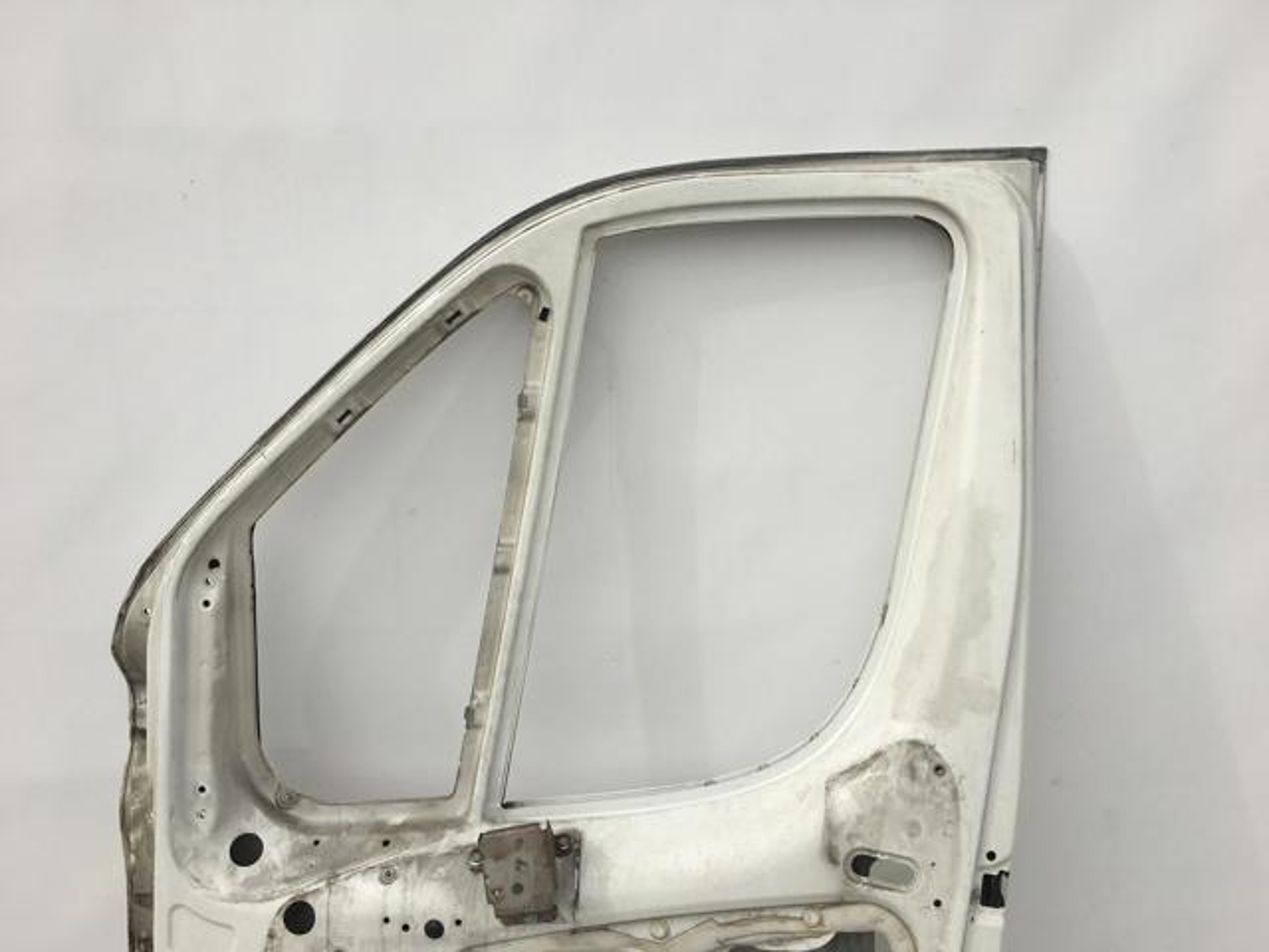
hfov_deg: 61.7
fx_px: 1063
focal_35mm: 29
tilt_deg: -11.1
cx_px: 634
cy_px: 476
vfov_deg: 48.2
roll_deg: +1.7
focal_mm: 4.15
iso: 25
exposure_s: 1/1972
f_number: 2.2
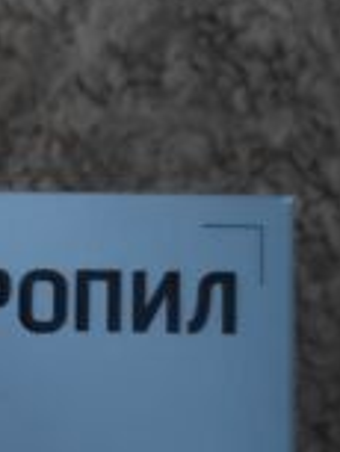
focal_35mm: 68
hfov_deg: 20.5
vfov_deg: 28.3
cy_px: 313
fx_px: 889
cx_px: -44
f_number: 1.75
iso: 9941
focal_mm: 4.77
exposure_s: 1/15
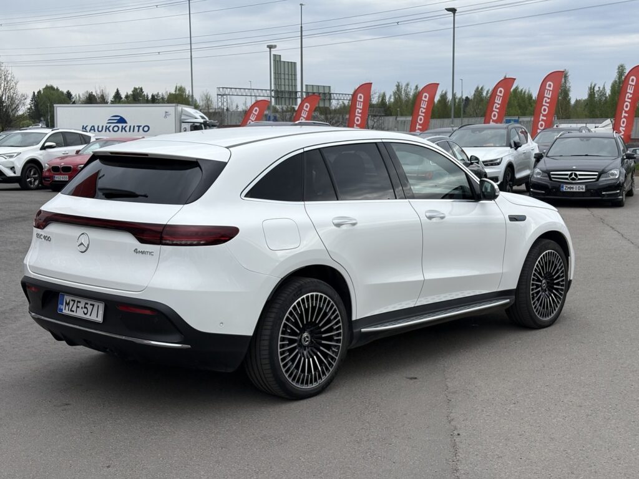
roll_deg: +1.8
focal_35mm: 52
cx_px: 320
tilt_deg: -5.6
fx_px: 960
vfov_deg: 28.0
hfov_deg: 36.8
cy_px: 240
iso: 32
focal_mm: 5.96
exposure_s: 1/1799
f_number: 1.6
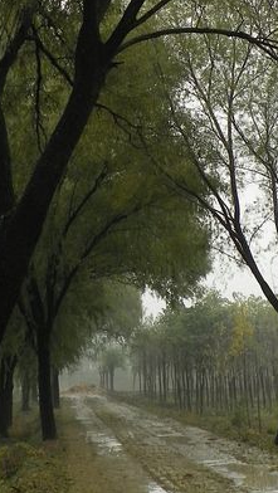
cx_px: 162
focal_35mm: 71
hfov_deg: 17.0
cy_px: 33
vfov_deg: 28.4
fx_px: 929
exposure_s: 1/30
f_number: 3.5
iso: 200
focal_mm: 5.7
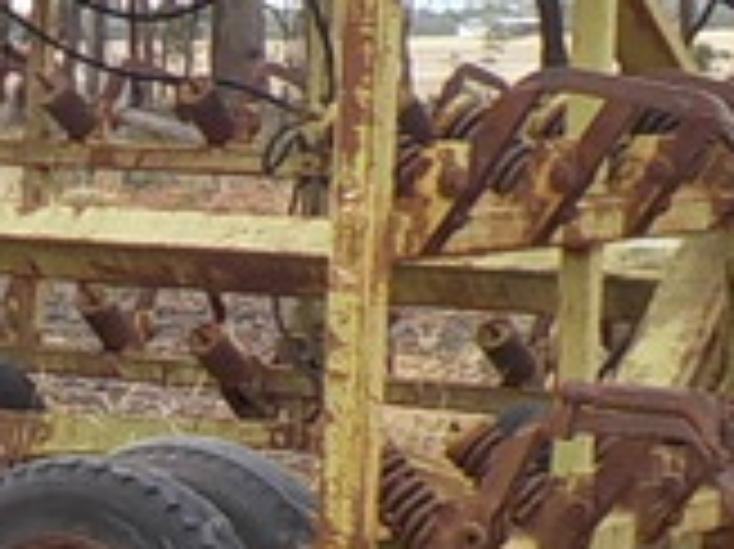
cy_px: 396
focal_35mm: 147
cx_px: -396
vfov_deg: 10.1
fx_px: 3115
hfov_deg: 12.7
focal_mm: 4.1
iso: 125
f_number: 3.3
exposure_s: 1/125
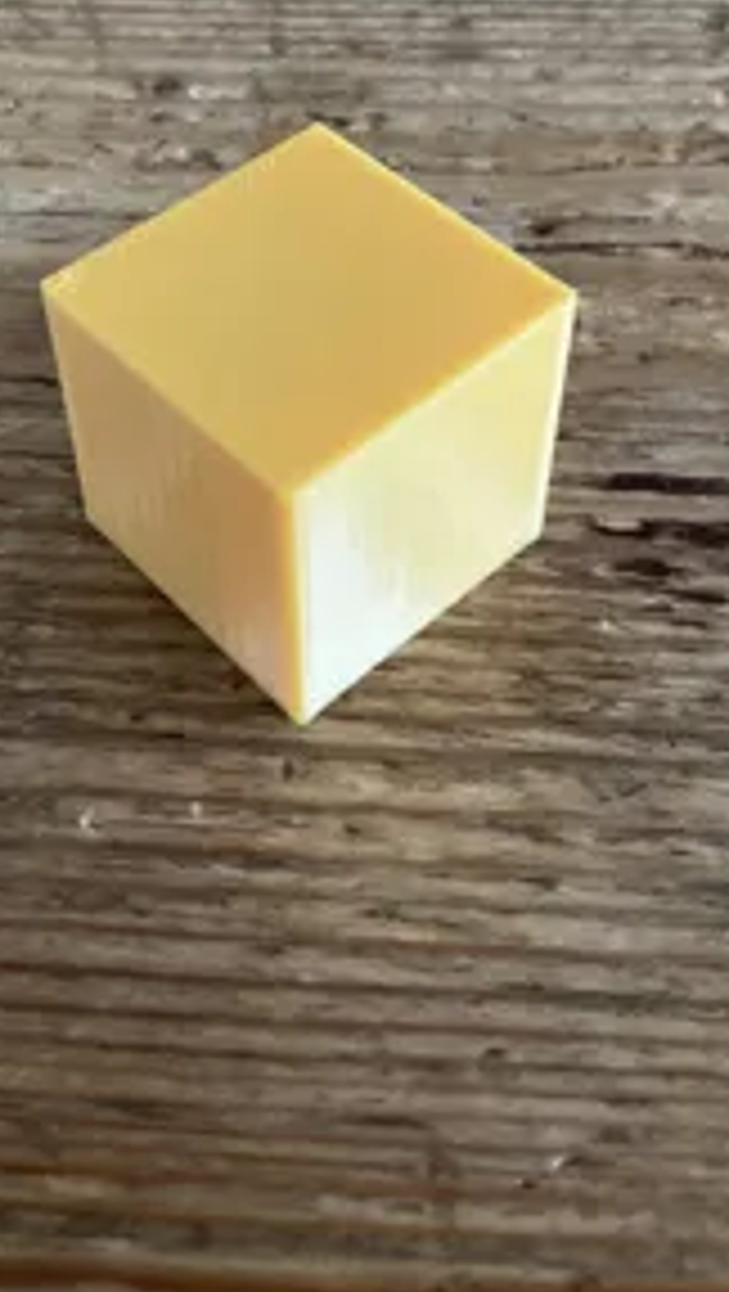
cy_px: 405
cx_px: 302
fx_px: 1508
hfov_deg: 27.1
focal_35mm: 44
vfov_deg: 45.5
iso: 250
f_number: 1.8
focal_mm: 3
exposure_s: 1/60
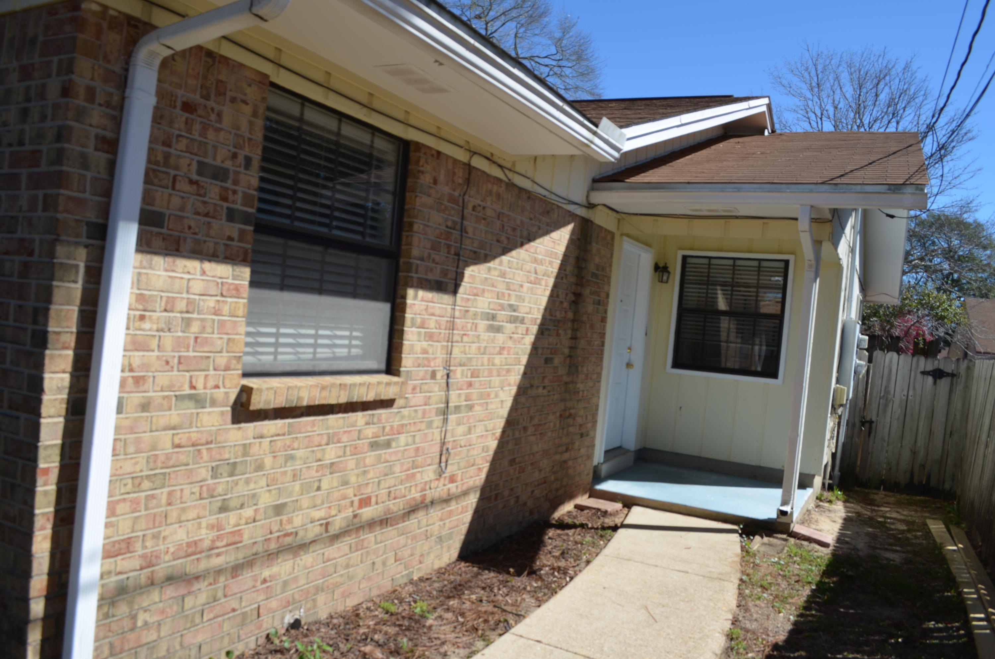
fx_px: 745
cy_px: 330
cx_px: 498
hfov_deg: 67.5
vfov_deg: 47.7
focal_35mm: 27
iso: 100
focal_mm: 18
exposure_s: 1/250
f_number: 8
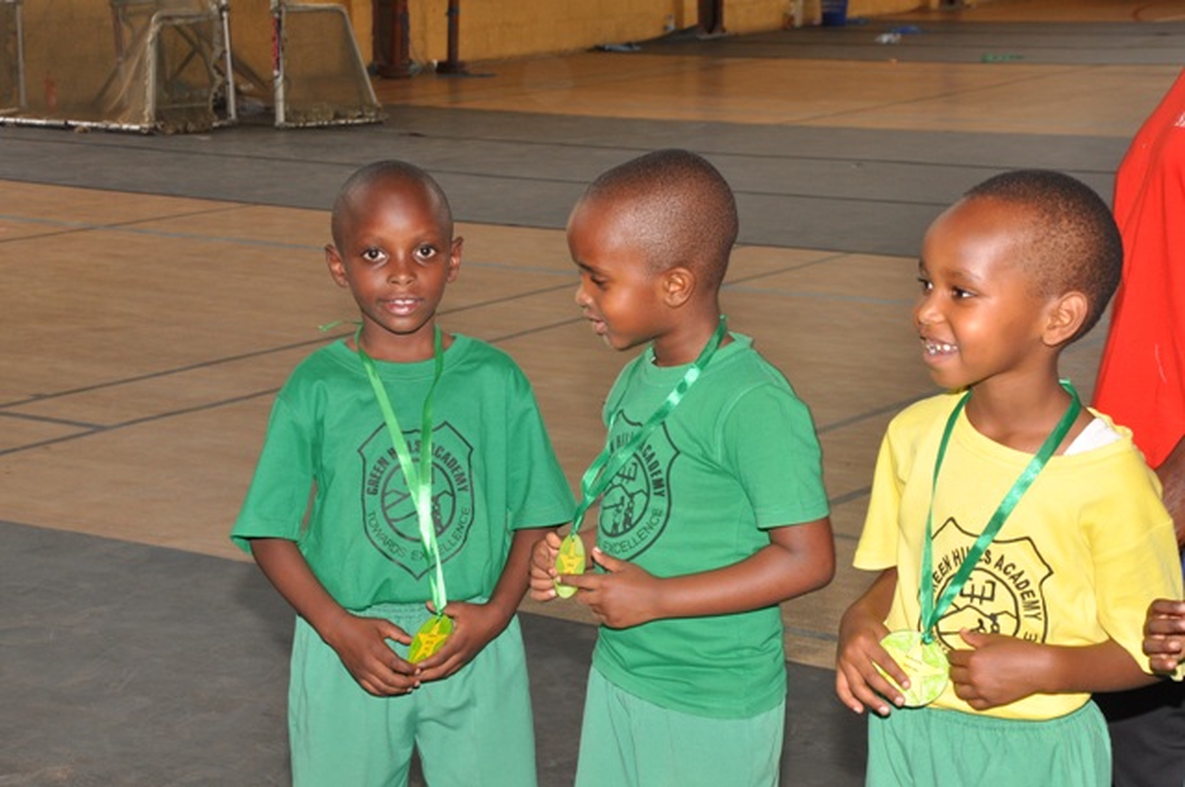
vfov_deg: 15.7
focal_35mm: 87
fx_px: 2860
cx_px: 592
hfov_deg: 23.4
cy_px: 394
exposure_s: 1/60
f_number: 10
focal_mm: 58
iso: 400
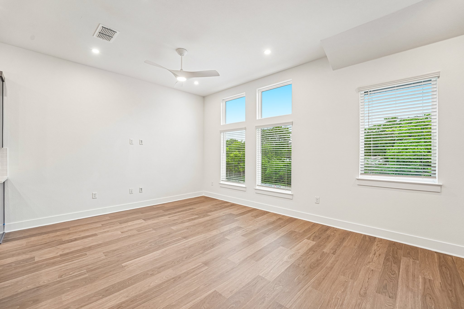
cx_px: 232
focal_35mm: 14
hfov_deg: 104.3
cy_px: 154
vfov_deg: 81.2
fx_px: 180
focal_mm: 14
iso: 400
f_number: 8
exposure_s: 1/30
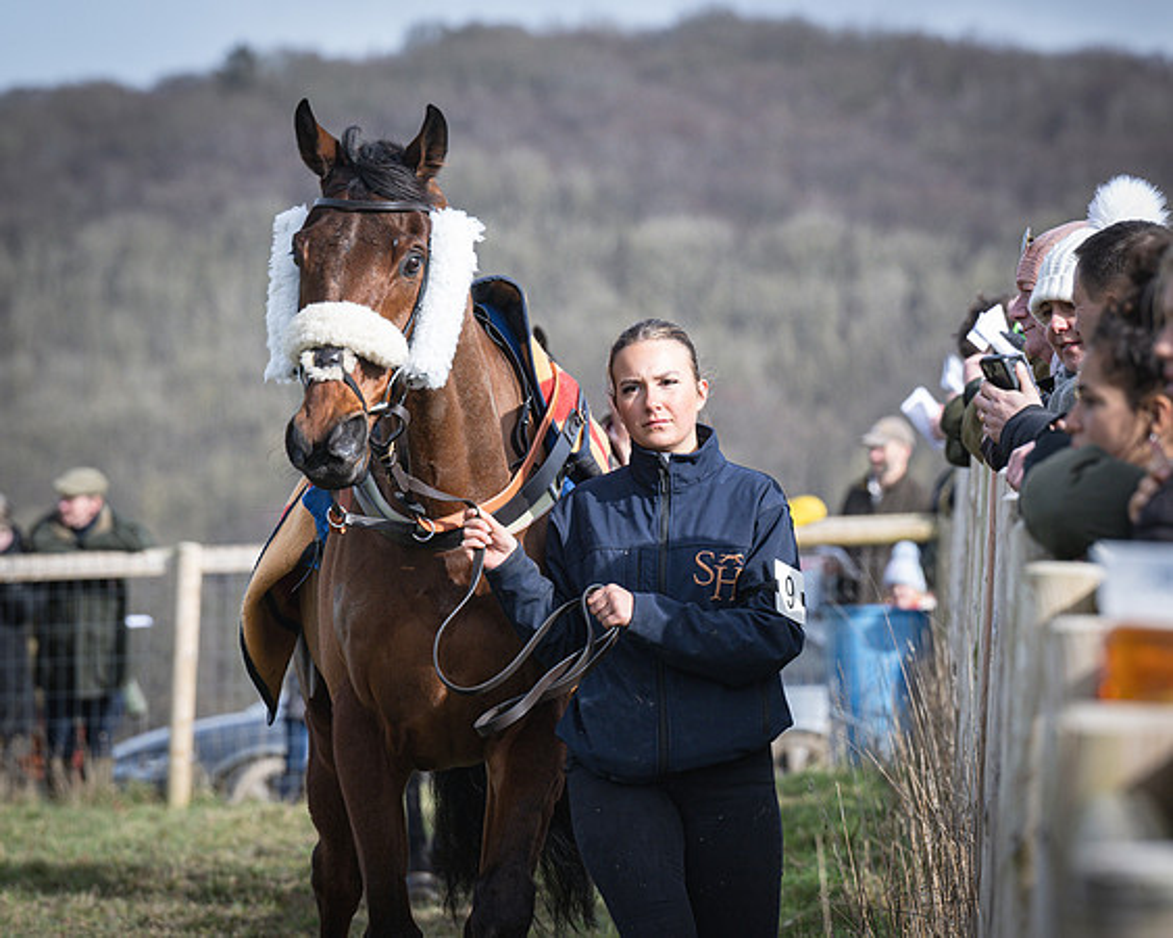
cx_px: 584
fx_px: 10831
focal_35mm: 312
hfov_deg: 6.2
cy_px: 469
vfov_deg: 5.0
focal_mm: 185
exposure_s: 1/1000
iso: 400
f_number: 5.6
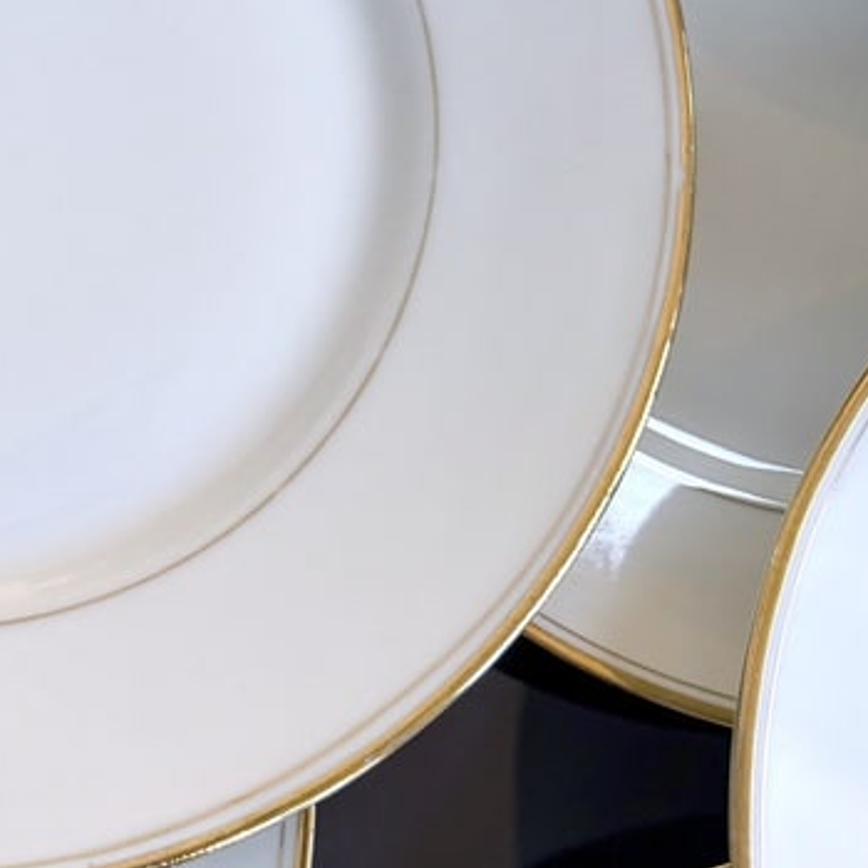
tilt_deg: -74.8
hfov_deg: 25.9
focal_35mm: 62
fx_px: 1759
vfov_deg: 26.9
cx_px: -52
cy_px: 114
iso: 250
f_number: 1.78
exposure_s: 1/50
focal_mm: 6.76
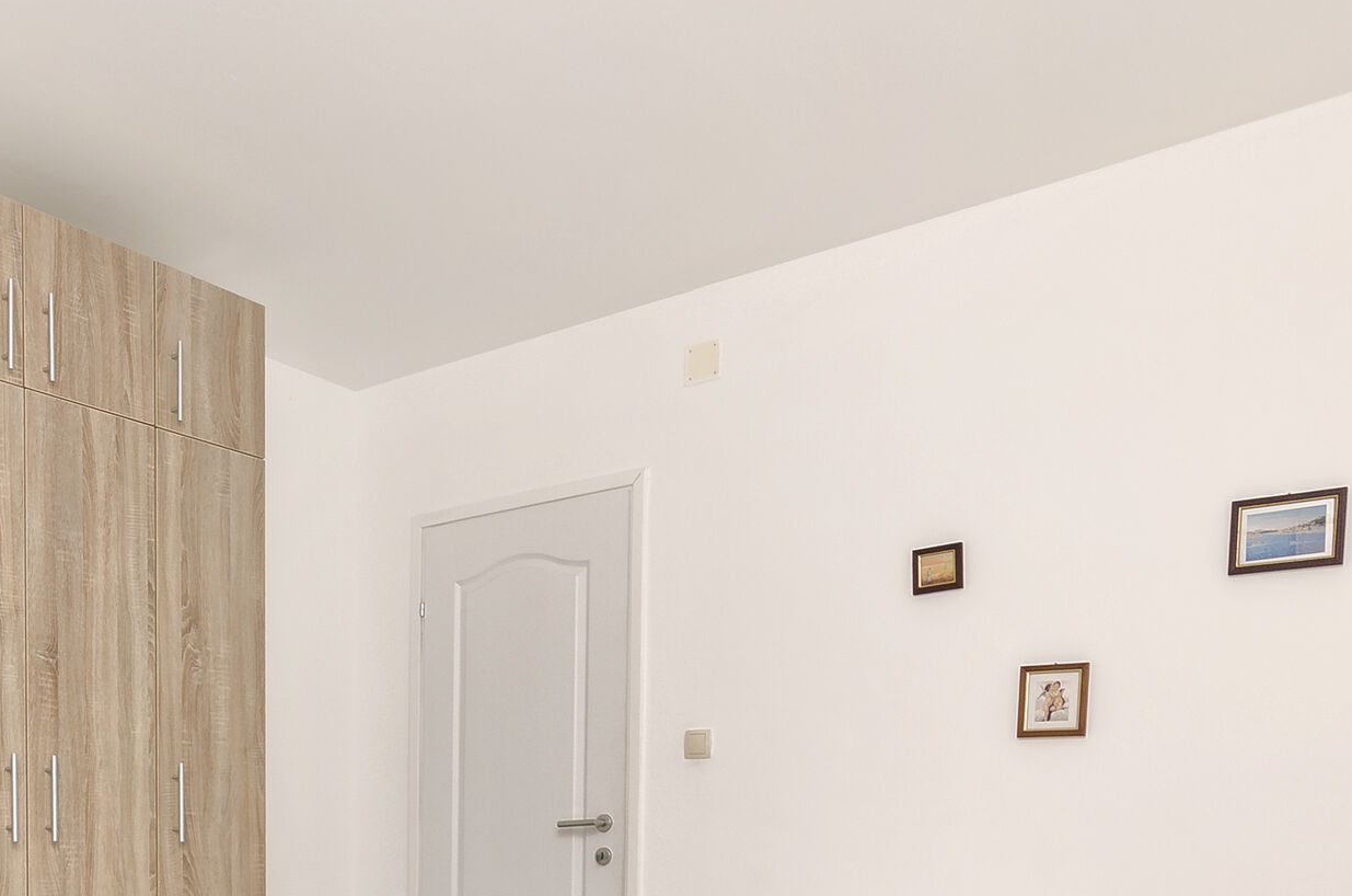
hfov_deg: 53.8
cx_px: 369
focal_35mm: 34
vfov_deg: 34.6
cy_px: 931
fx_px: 1274
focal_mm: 10
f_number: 7.1
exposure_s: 1/125
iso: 100
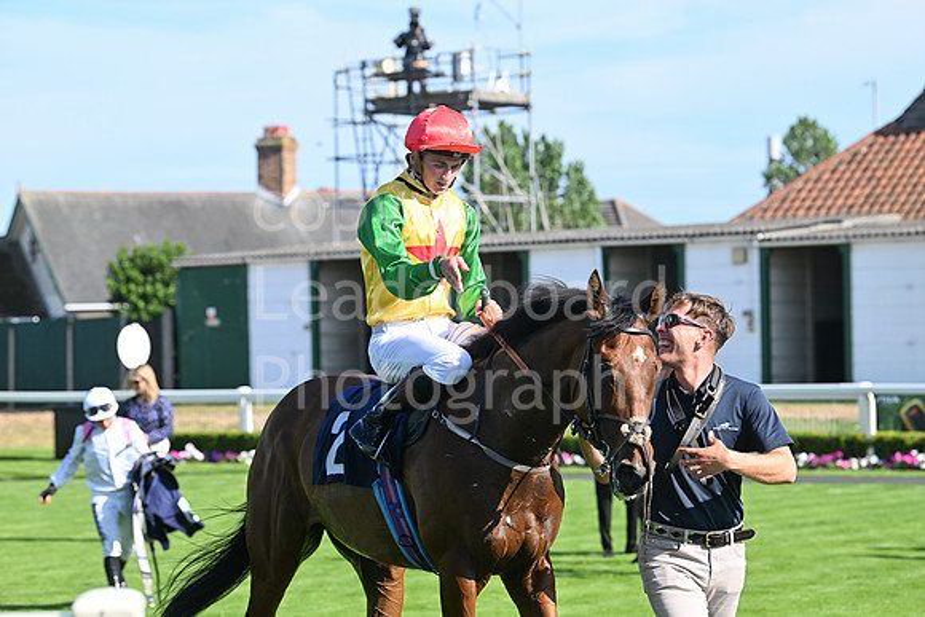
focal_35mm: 135
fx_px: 3469
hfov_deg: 15.2
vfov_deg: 10.2
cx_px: 462
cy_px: 308
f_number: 5.6
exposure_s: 1/1000
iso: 400
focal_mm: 135
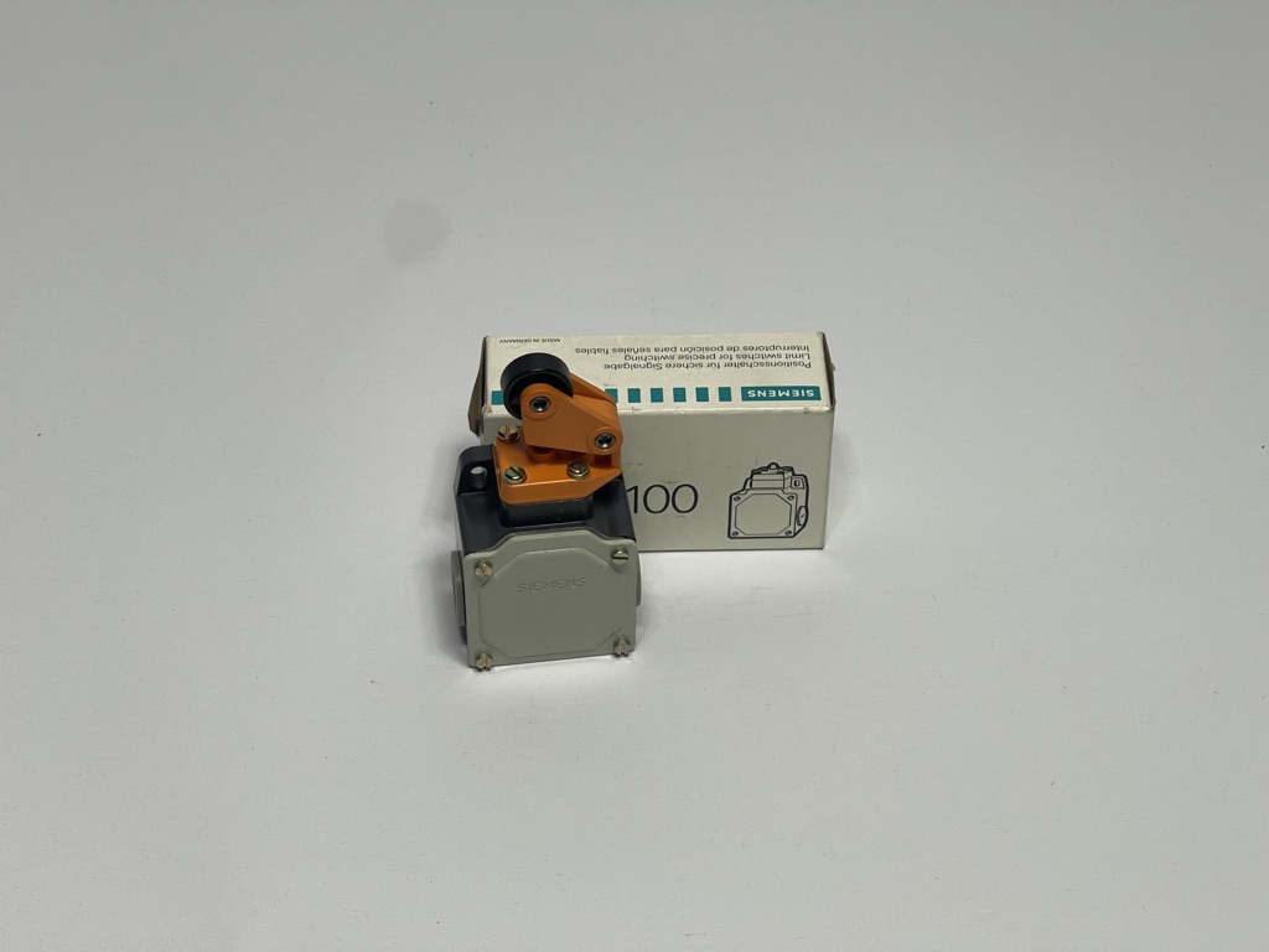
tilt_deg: -42.7
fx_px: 2346
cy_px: 476
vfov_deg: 22.9
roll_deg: -0.9
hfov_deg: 30.3
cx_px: 634
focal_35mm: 64
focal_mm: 7.5
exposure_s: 1/100
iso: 50
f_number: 2.2
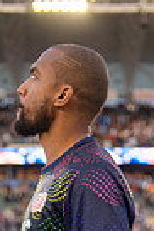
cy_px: 356
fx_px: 888
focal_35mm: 138
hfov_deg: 9.9
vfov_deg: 13.9
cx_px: 80
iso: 200
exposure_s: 1/640
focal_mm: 42
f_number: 2.8
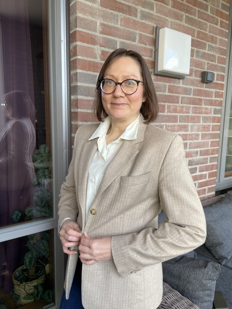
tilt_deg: -9.1
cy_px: 154
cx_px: 116
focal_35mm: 26
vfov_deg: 67.3
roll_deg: -1.2
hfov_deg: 53.1
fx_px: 232
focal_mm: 4.2
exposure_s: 1/121
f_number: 1.6
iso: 40
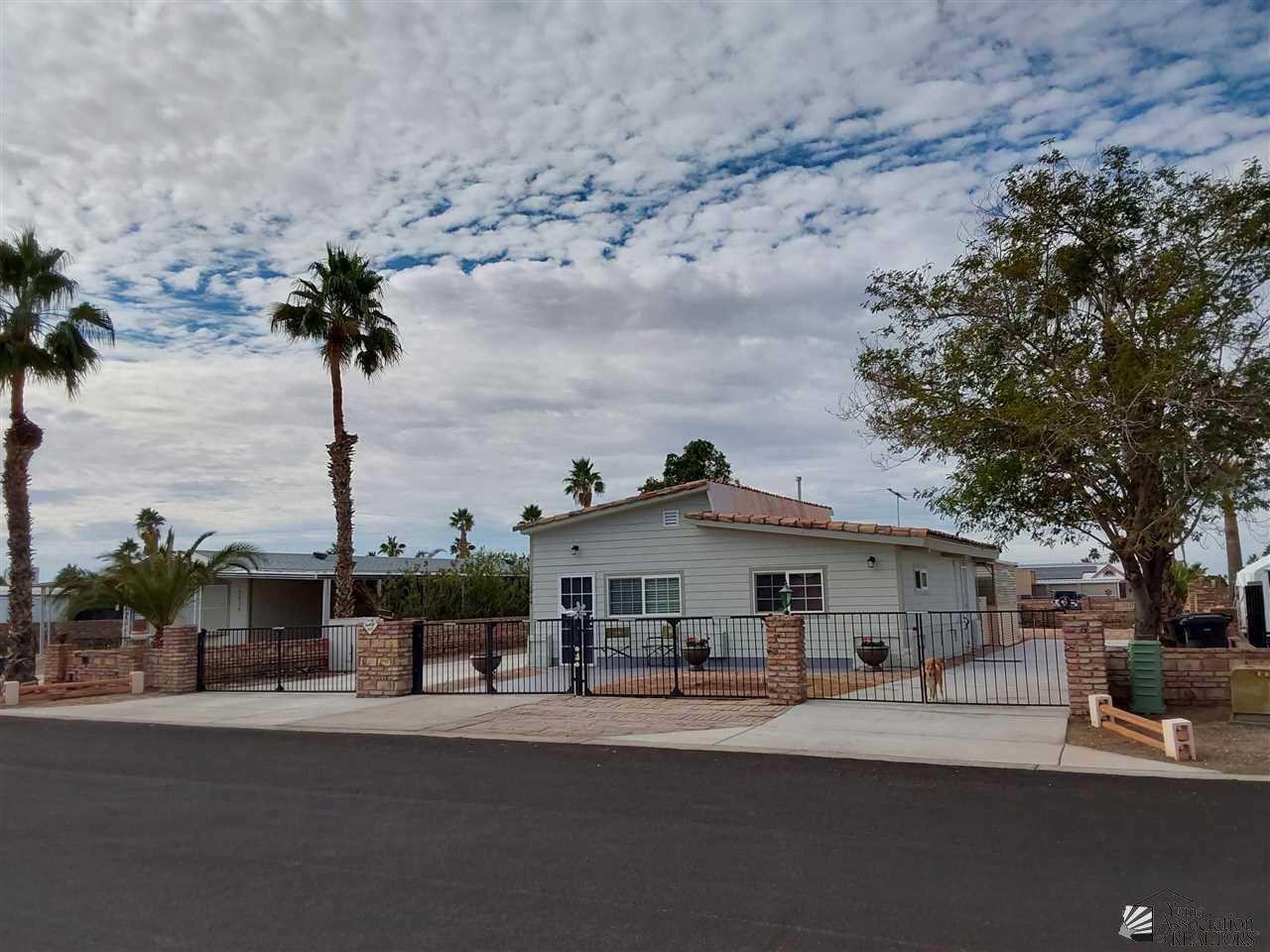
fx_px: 1027
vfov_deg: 49.7
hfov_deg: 63.4
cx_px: 635
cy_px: 476
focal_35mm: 28
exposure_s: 1/3278
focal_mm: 2.91
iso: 50
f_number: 1.9
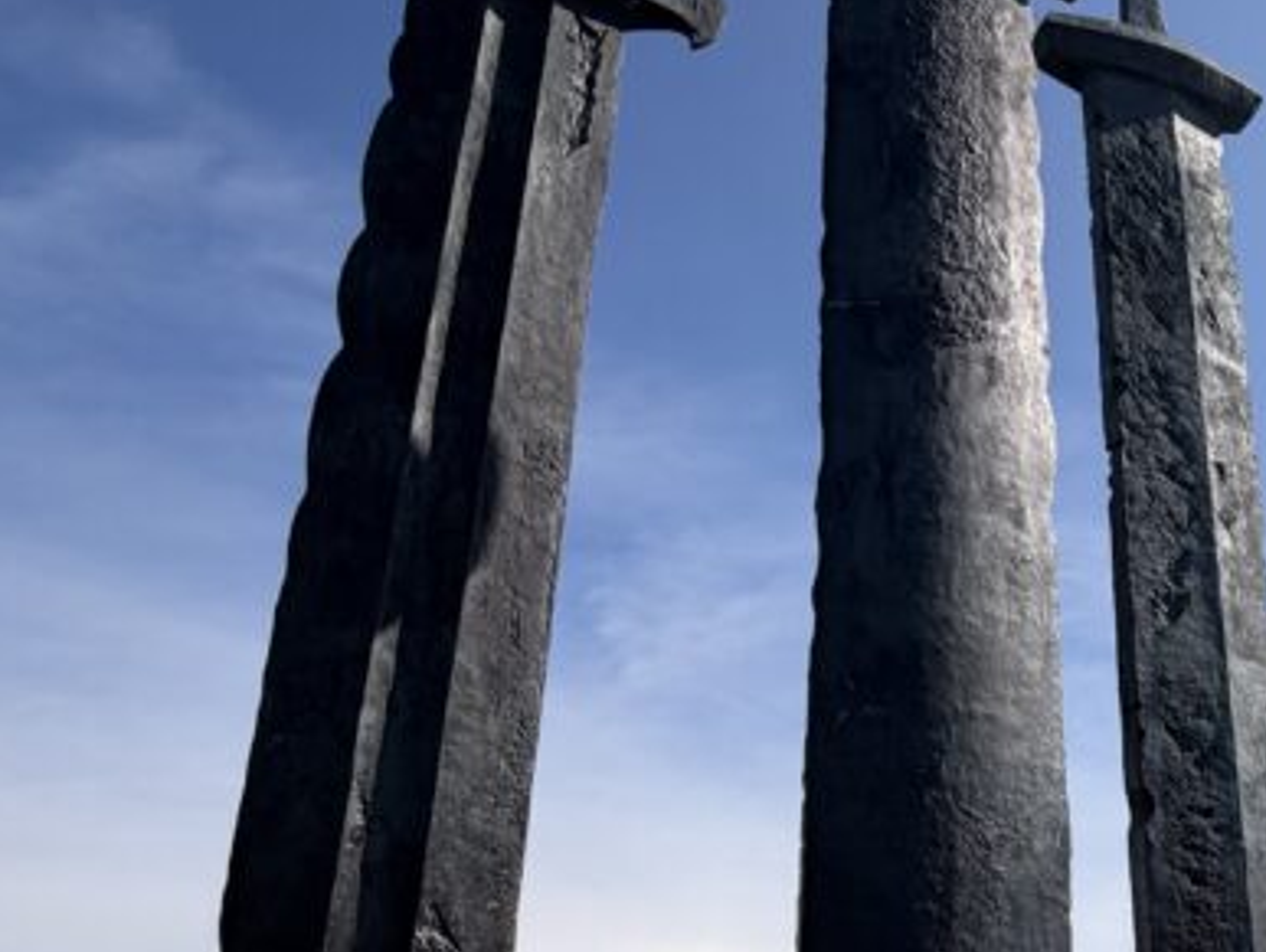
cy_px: 612
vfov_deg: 38.4
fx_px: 1354
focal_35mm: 37
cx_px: 1063
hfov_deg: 46.6
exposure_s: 1/1399
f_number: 2.2
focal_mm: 2.22
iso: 20
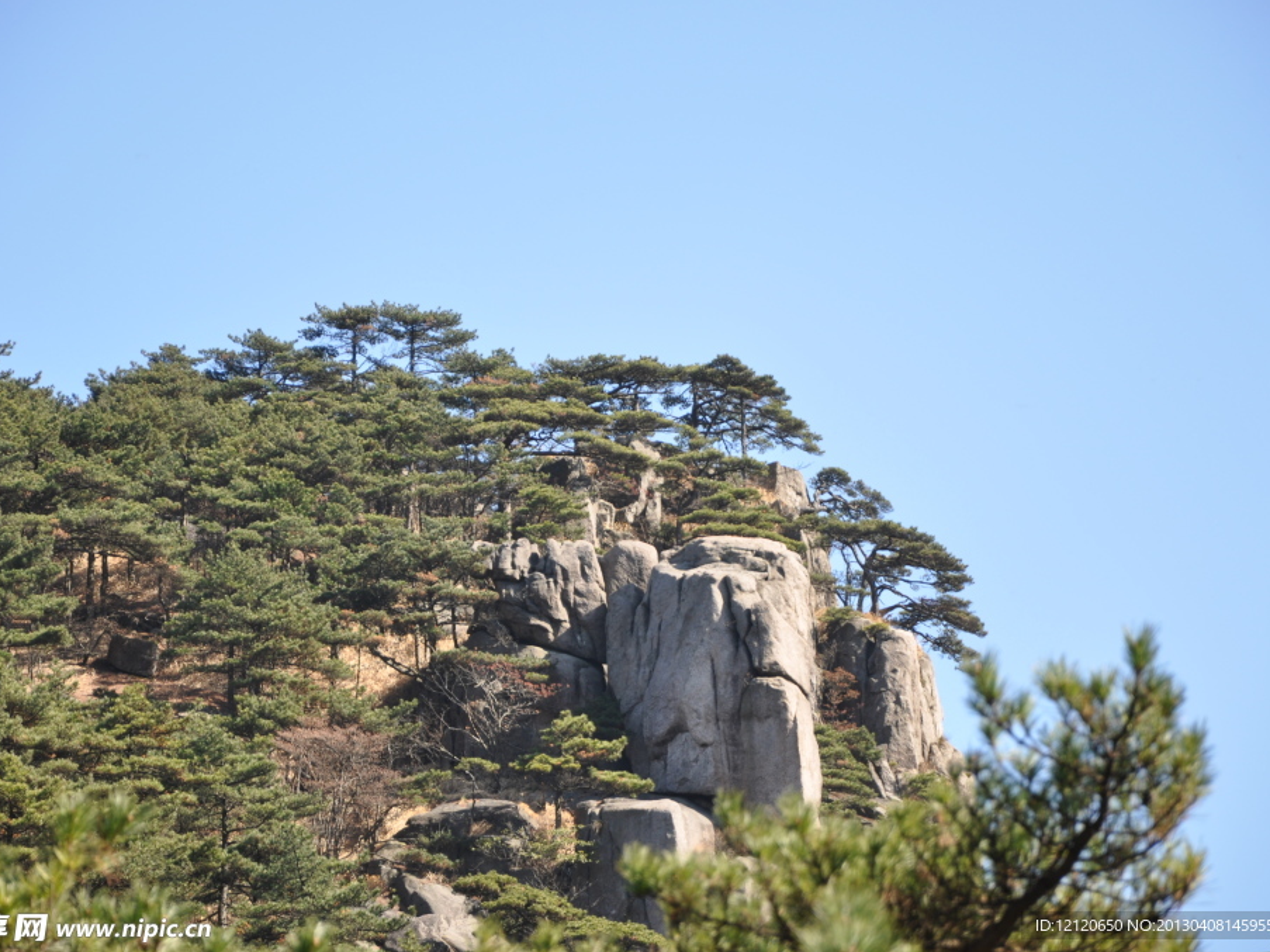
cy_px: 475
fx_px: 6293
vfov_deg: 8.7
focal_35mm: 172
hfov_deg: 11.5
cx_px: 634
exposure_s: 1/200
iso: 200
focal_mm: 105
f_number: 7.1
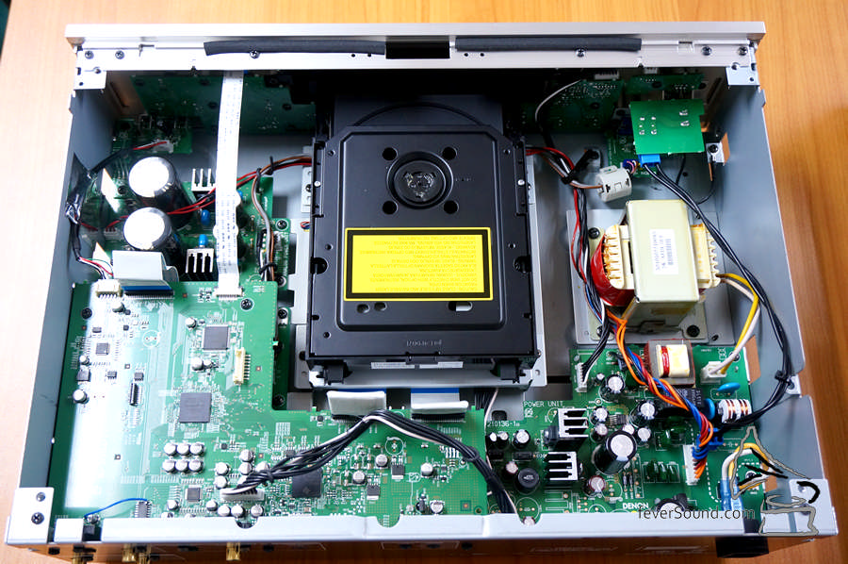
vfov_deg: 34.1
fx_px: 918
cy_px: 282
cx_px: 424
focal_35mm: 39
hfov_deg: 49.6
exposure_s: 1/40
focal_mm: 26
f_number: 4.5
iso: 800
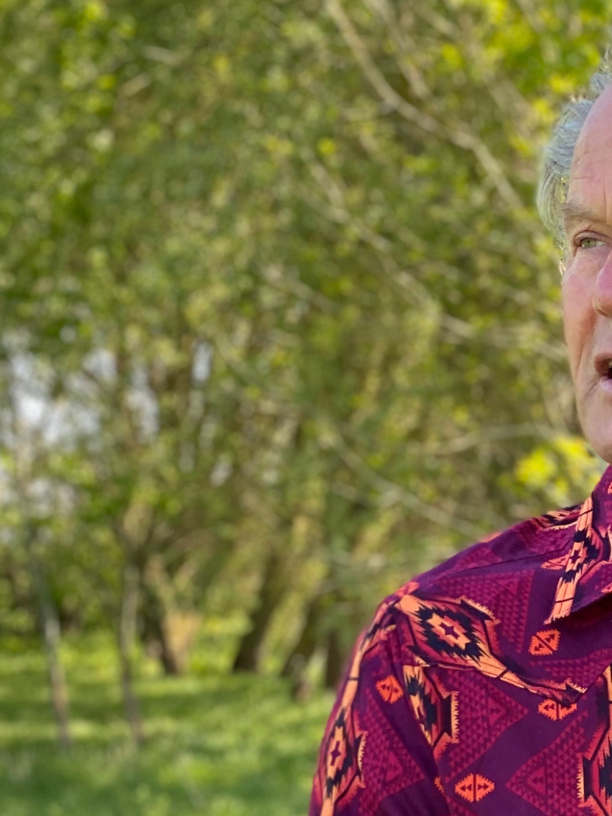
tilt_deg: -1.9
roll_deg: +0.3
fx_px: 3160
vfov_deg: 14.6
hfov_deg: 11.0
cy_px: 706
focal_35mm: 134
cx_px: 610
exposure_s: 1/122
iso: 20
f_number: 2
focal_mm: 6
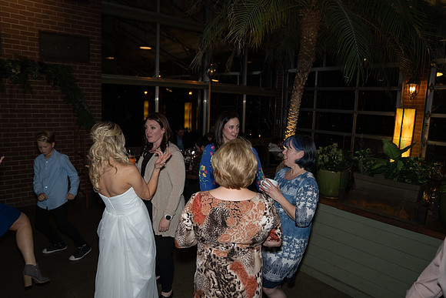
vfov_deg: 51.3
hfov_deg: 71.5
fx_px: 310
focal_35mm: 25
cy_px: 149
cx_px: 223
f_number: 2.8
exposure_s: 1/250
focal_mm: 25
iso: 2500
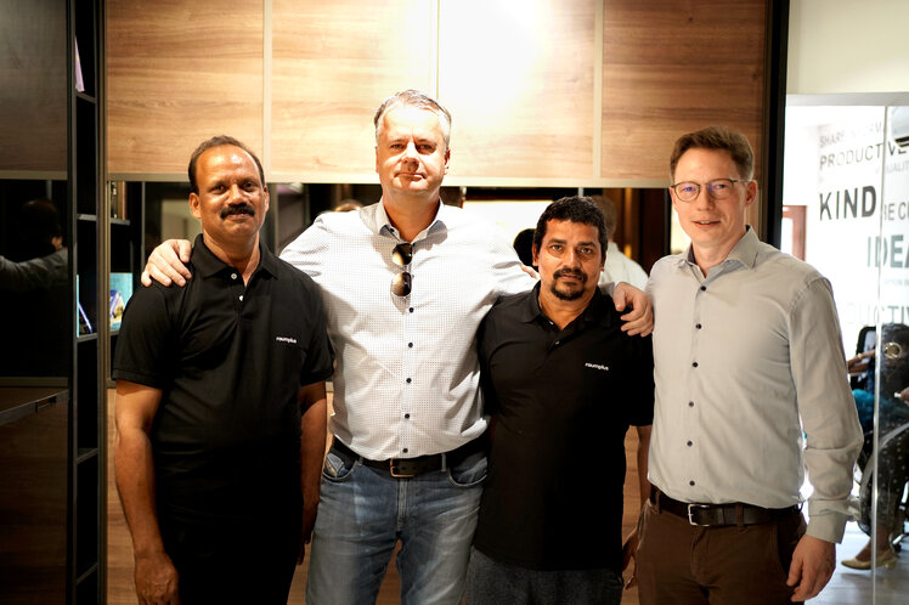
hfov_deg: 54.5
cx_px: 454
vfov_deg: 37.8
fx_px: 883
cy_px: 302
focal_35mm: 35
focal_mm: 35
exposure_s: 1/160
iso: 1000
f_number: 1.8
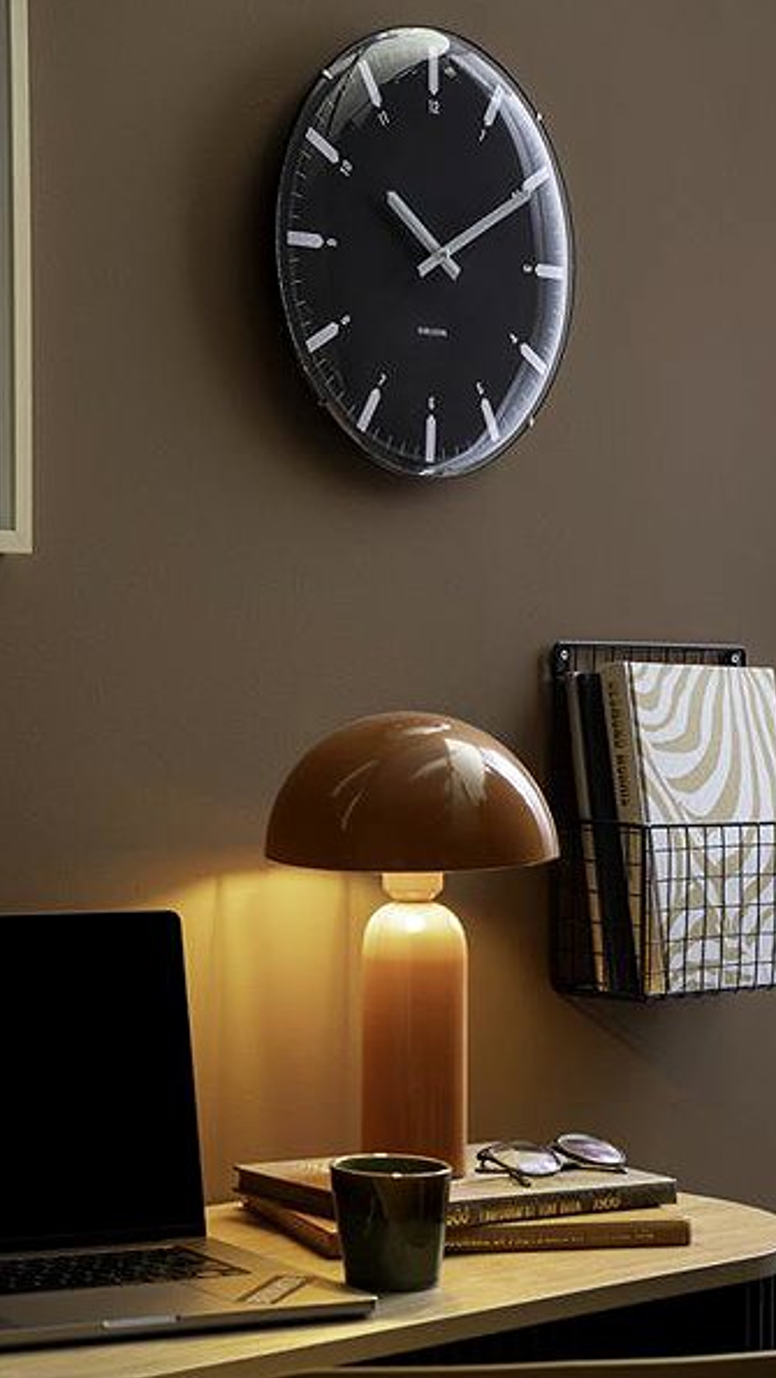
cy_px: 686
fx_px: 3473
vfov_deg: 22.4
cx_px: 352
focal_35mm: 95
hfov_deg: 12.7
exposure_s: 1/4
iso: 250
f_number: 11
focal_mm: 90
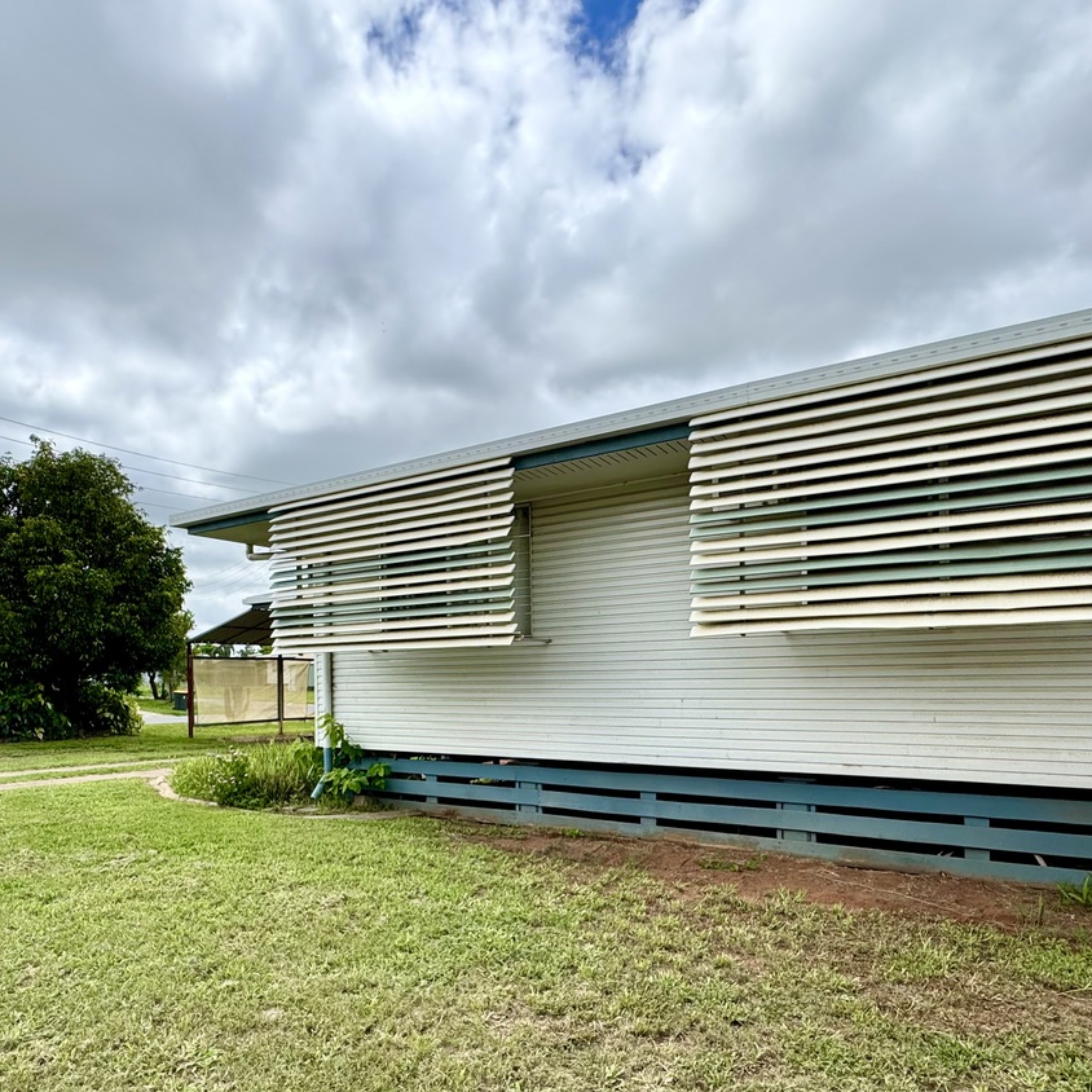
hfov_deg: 69.4
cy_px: 688
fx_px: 785
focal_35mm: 22
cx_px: 483
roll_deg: +1.3
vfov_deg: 68.5
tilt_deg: +1.3
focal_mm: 2.22
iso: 50
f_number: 2.2
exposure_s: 1/1420
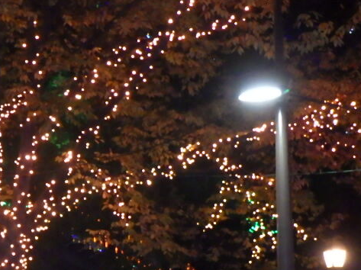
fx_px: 948
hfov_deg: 20.9
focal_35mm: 91
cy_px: 273
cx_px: 2
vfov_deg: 15.9
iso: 1600
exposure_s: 1/50
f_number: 4.2
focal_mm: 7.5
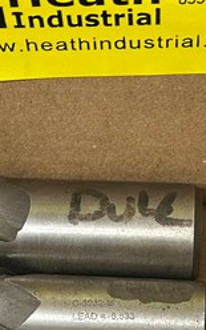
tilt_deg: -64.3
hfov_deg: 12.4
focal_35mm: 105
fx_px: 943
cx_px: 169
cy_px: 290
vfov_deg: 19.5
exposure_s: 1/56
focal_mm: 6.86
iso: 160
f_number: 1.78
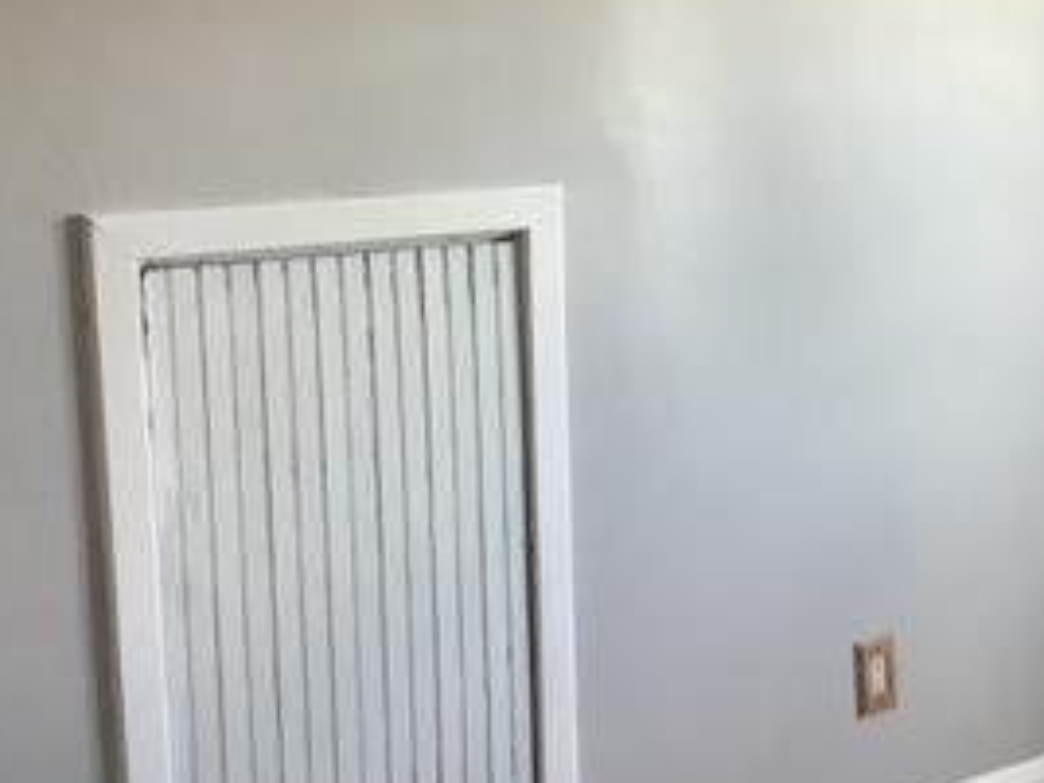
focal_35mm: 74
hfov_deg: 25.6
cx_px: 915
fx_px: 2232
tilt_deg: -7.5
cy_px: 335
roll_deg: -0.4
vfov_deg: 19.9
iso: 100
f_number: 2.4
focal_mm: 3.3
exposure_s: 1/60
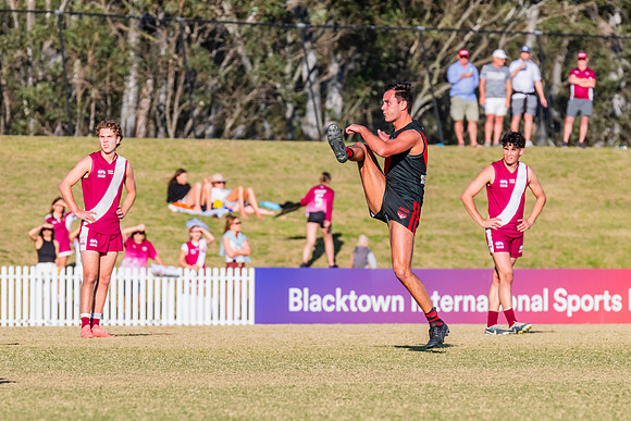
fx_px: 7762
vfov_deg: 3.1
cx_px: 288
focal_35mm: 443
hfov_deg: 4.7
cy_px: 219
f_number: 9
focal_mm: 330
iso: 800
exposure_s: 1/1600
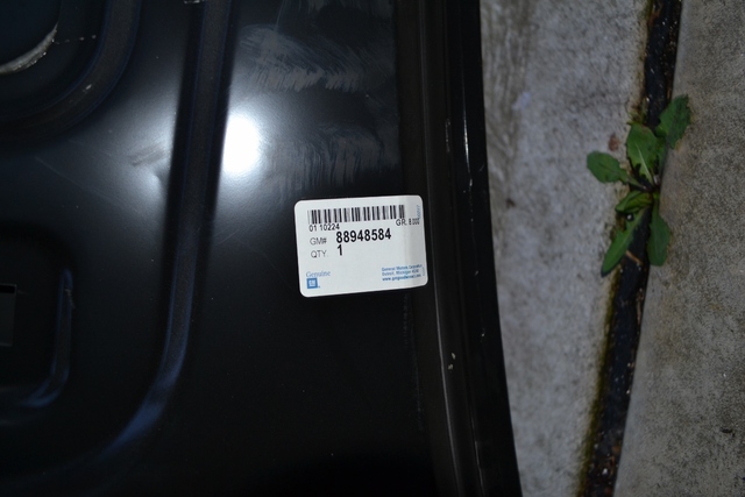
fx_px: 559
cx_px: 372
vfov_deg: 48.0
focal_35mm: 27
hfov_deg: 67.4
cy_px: 248
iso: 220
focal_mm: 18
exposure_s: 1/3
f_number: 3.5
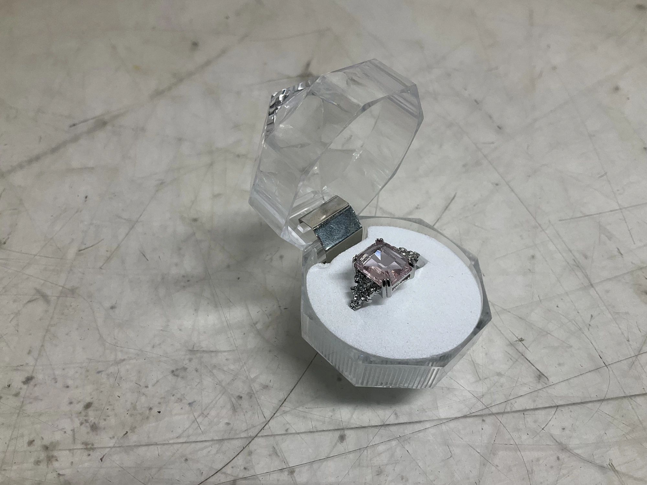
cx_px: 324
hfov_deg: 61.7
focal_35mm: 29
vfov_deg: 48.2
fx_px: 542
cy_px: 242
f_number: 1.8
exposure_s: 1/120
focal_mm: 3
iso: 40
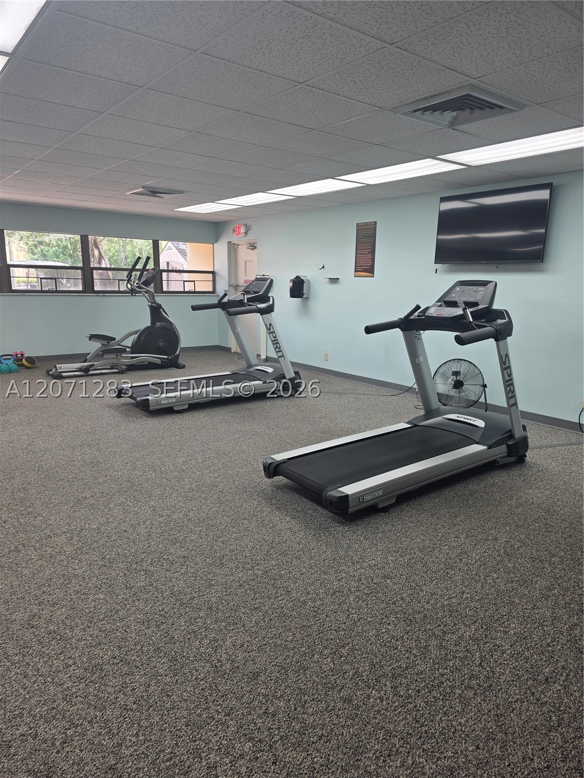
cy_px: 389
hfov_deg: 58.9
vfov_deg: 73.9
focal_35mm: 23
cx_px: 292
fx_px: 517
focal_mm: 6.3
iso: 50
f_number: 1.7
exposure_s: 1/120
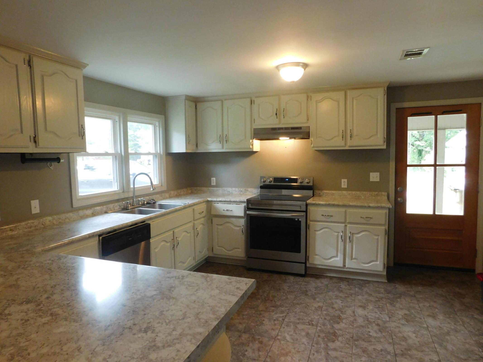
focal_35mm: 23
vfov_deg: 58.9
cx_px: 242
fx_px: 321
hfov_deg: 73.9
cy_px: 181
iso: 320
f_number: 3
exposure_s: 1/30
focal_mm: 4
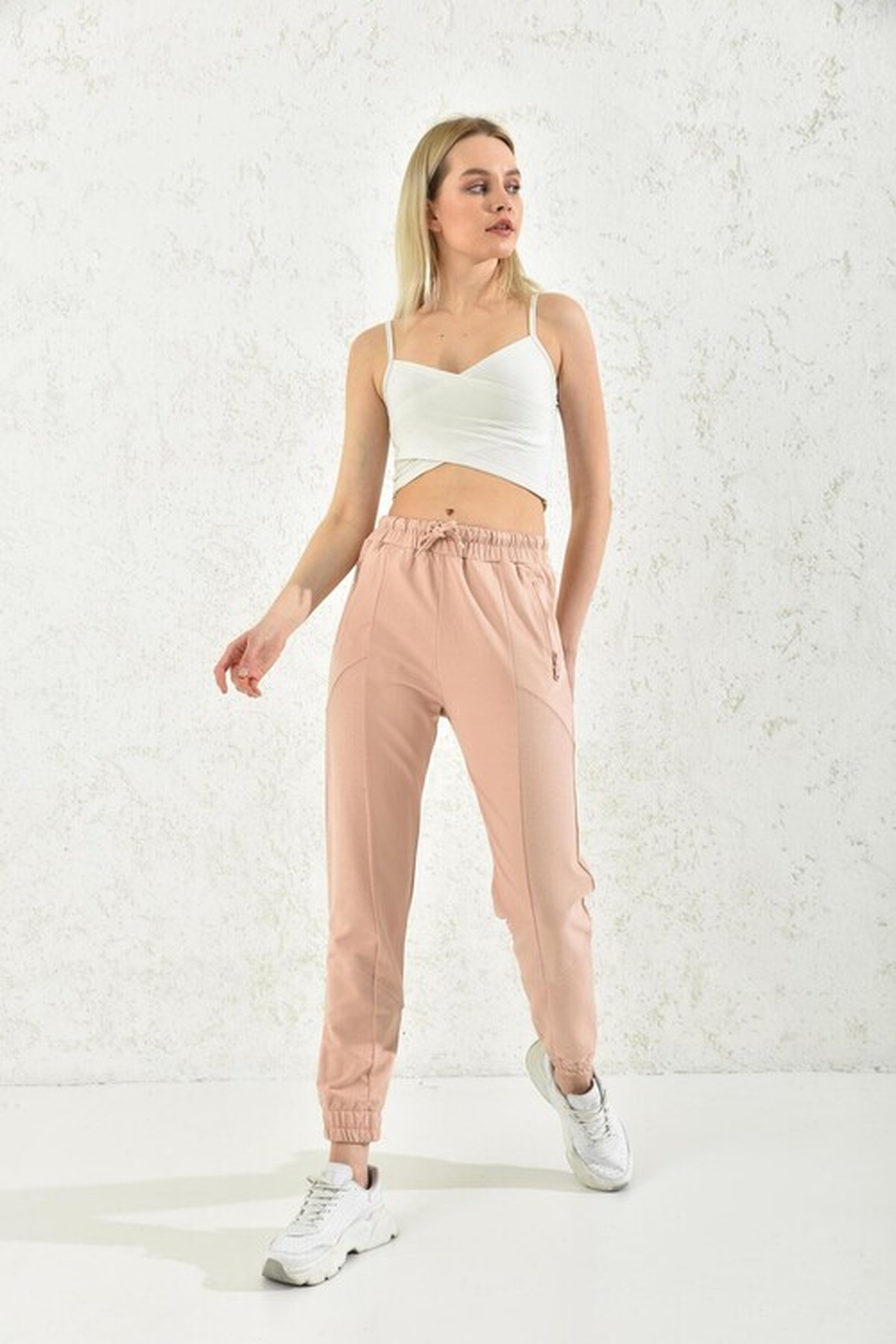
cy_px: 672
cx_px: 448
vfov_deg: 41.1
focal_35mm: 48
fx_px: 1792
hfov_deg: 28.1
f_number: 7.1
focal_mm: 48
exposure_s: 1/160
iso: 100
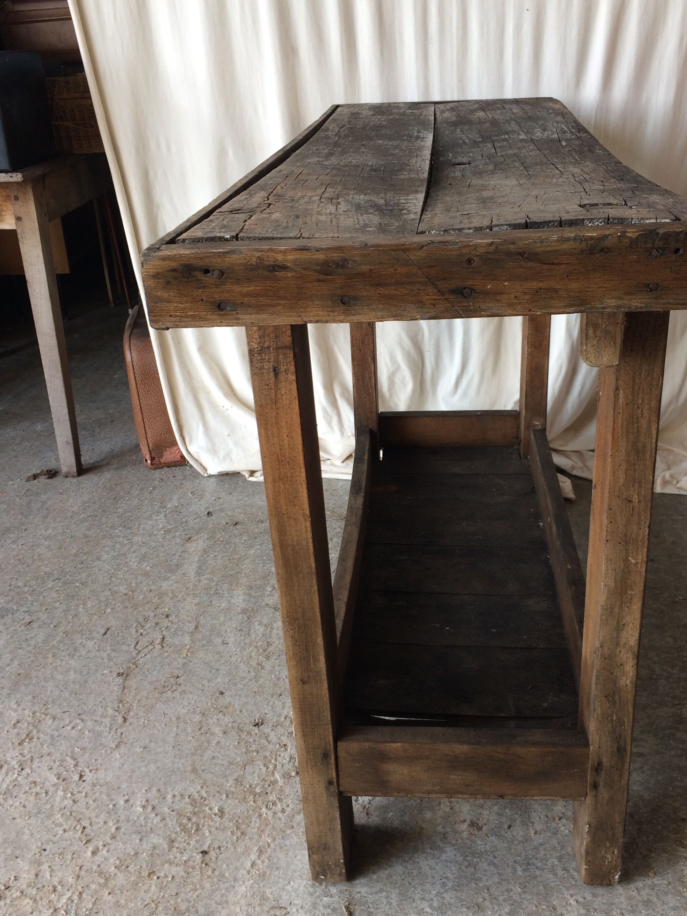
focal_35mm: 35
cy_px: 443
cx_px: 396
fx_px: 926
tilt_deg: -26.1
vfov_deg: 52.6
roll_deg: +0.6
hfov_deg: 40.6
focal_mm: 4.15
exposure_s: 1/50
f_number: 2.2
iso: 40
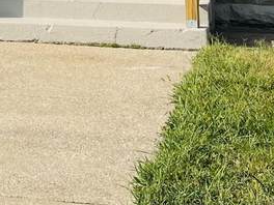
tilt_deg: +9.6
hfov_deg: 15.0
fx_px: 997
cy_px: -267
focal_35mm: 126
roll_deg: -0.2
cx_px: -66
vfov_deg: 10.4
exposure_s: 1/5319
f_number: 1.5
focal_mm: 5.7
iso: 50
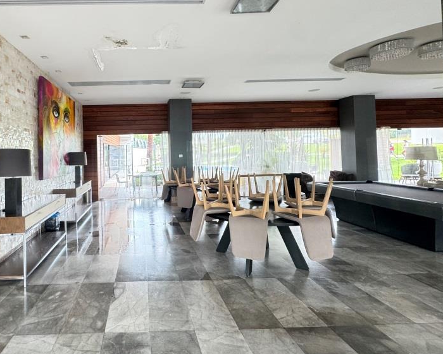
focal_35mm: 20
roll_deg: +2.1
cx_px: 143
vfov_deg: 67.7
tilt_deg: +0.8
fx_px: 262
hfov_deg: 77.5
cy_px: 150
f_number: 2.2
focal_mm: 2.22
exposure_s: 1/99
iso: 250
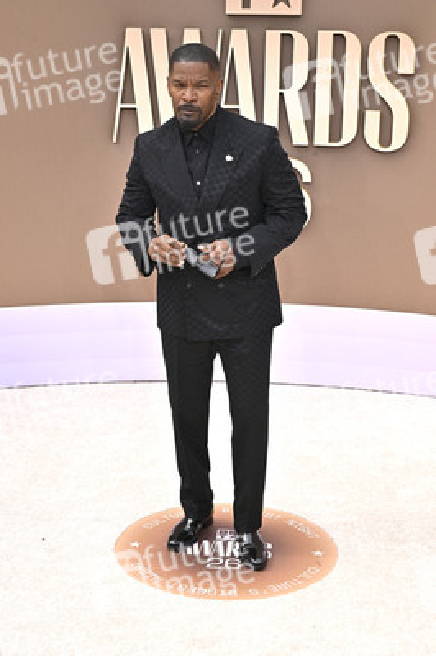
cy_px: 328
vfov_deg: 35.7
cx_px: 218
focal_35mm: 56
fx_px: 1019
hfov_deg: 24.2
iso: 400
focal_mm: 56
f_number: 10
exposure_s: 1/320
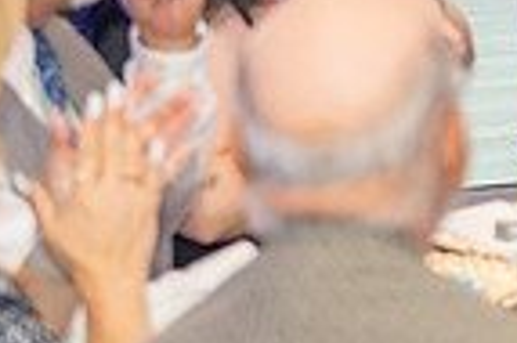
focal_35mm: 284
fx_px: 4074
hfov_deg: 7.1
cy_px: -193
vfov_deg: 4.8
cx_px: 918
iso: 1600
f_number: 3.5
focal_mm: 70
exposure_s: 1/160
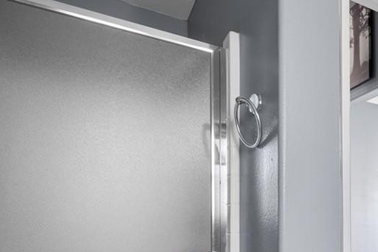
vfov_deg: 41.0
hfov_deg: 57.5
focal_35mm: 30
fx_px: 315
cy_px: 216
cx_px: 300
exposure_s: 1.3
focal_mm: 15
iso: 250
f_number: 10
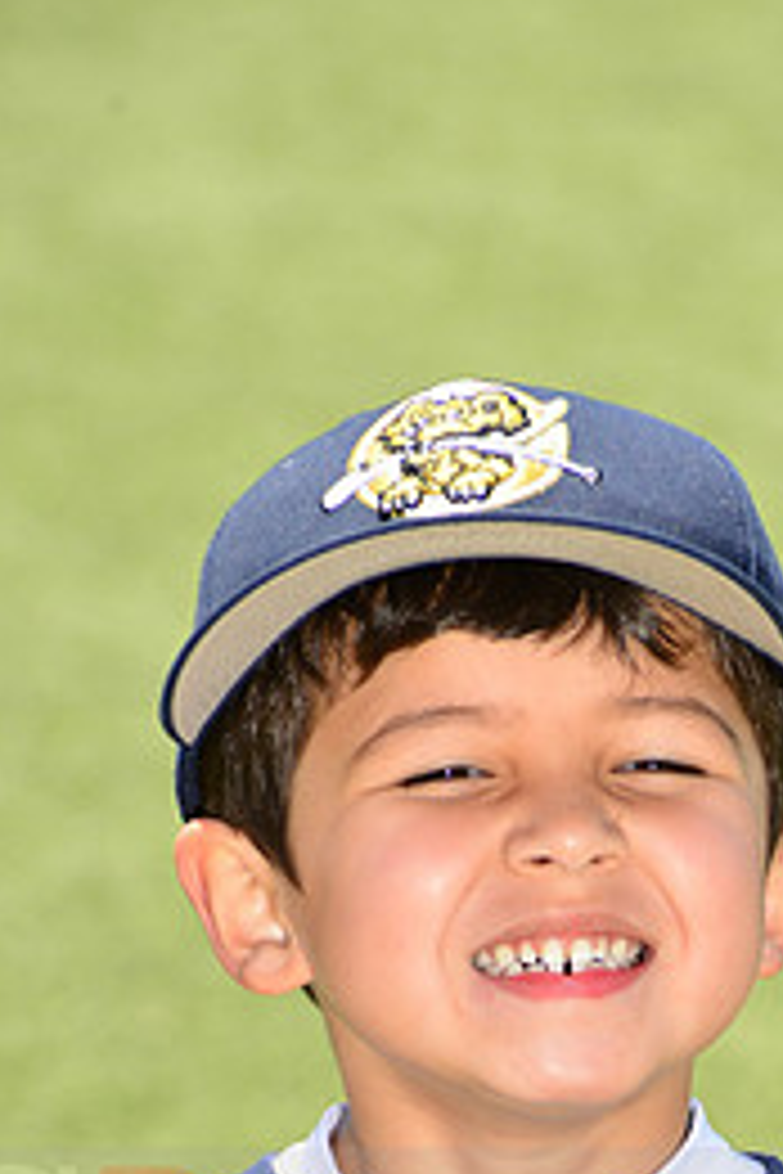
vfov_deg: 4.6
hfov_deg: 3.1
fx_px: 14484
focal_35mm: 444
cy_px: 1210
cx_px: 574
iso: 250
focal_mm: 200
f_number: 11
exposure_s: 1/250
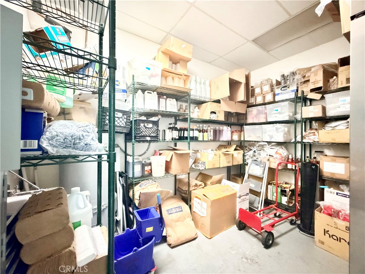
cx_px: 182
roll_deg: -0.4
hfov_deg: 102.1
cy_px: 137
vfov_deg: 85.7
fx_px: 148
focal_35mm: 14
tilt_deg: +0.5
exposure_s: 1/30
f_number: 2.2
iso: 3200
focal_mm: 2.22
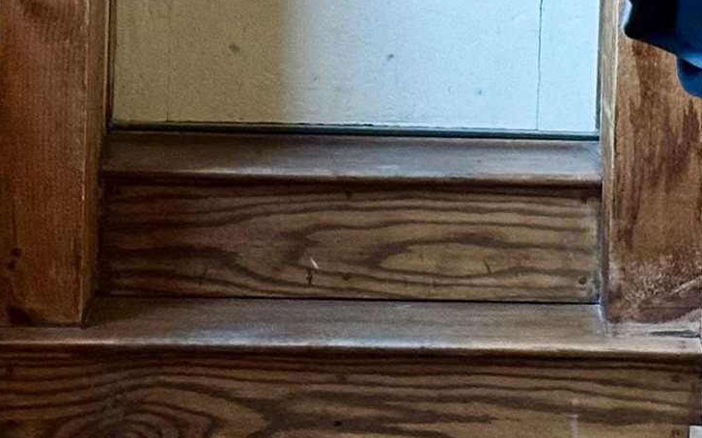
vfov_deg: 6.1
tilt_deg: -4.8
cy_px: -142
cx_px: 365
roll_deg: -1.5
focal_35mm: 215
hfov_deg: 9.8
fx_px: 4112
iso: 320
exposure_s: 1/40
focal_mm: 6.86
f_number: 1.78
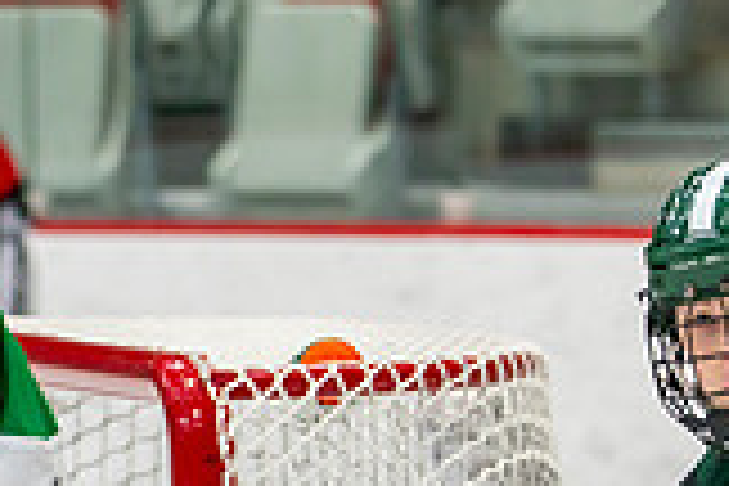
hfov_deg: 3.1
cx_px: 1053
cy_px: 524
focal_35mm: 654
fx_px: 13242
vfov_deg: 2.1
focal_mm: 145
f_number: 3.2
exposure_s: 1/640
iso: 1000
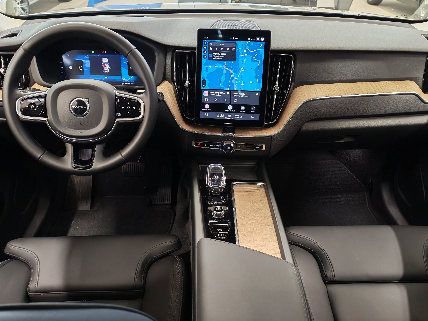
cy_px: 160
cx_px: 214
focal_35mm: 32
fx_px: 396
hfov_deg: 56.8
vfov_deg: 44.2
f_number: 1.9
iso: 1000
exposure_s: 1/50
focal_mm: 6.12
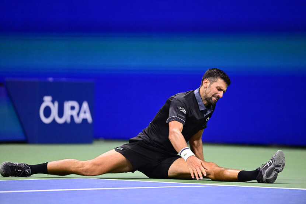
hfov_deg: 5.2
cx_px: 153
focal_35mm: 400
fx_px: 3401
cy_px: 102
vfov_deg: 3.4
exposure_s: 1/1600
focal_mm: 400
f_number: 2.8
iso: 4000
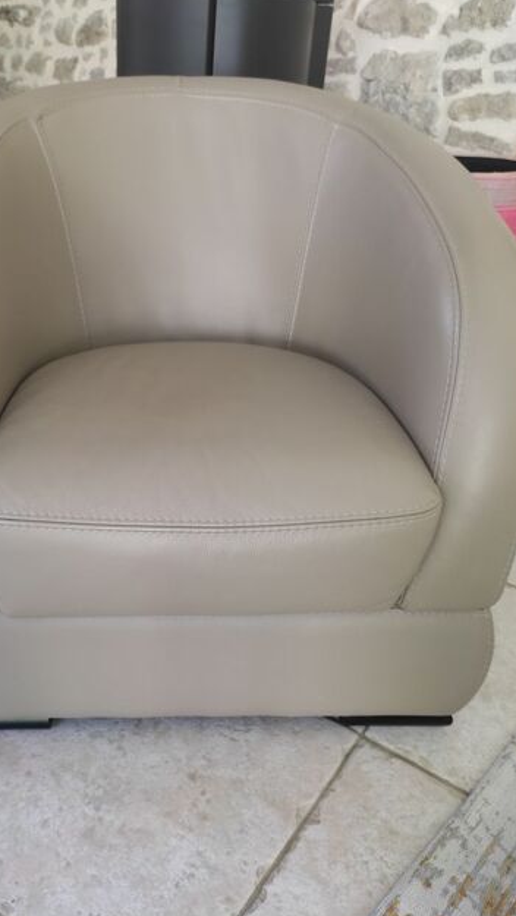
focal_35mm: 29
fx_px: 705
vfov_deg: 66.0
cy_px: 462
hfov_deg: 39.8
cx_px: 177
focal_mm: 4.74
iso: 344
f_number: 1.79
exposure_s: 1/33
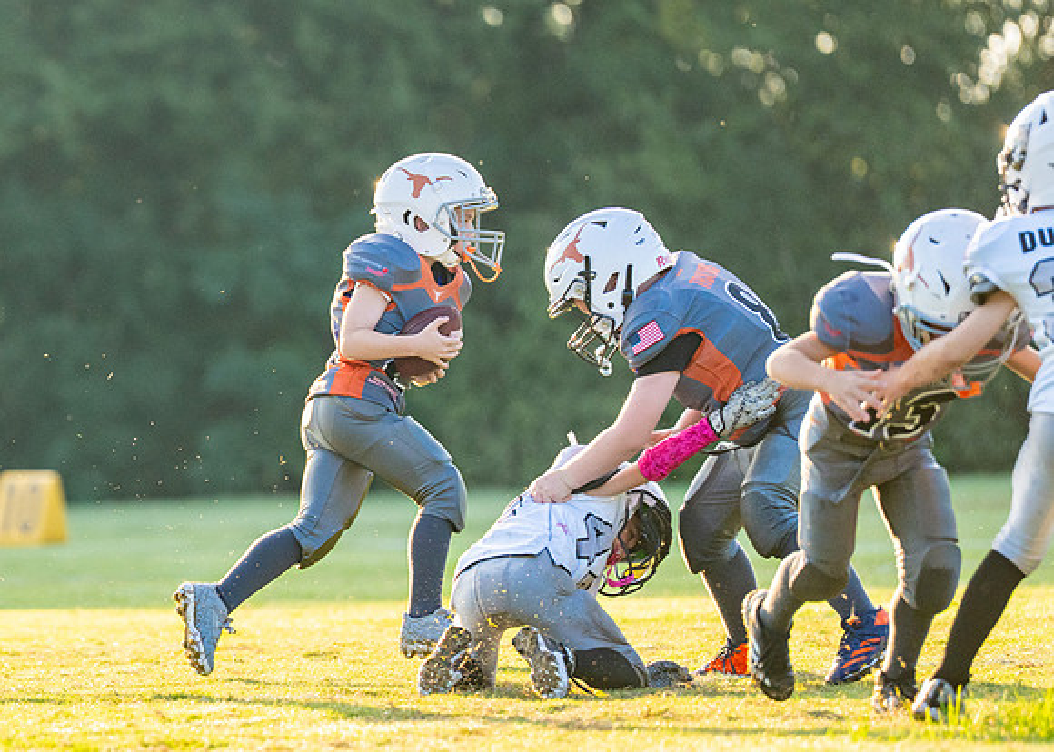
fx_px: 11753
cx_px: 133
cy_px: 369
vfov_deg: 3.7
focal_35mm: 393
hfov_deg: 5.1
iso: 500
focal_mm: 200
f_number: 2.8
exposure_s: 1/2500
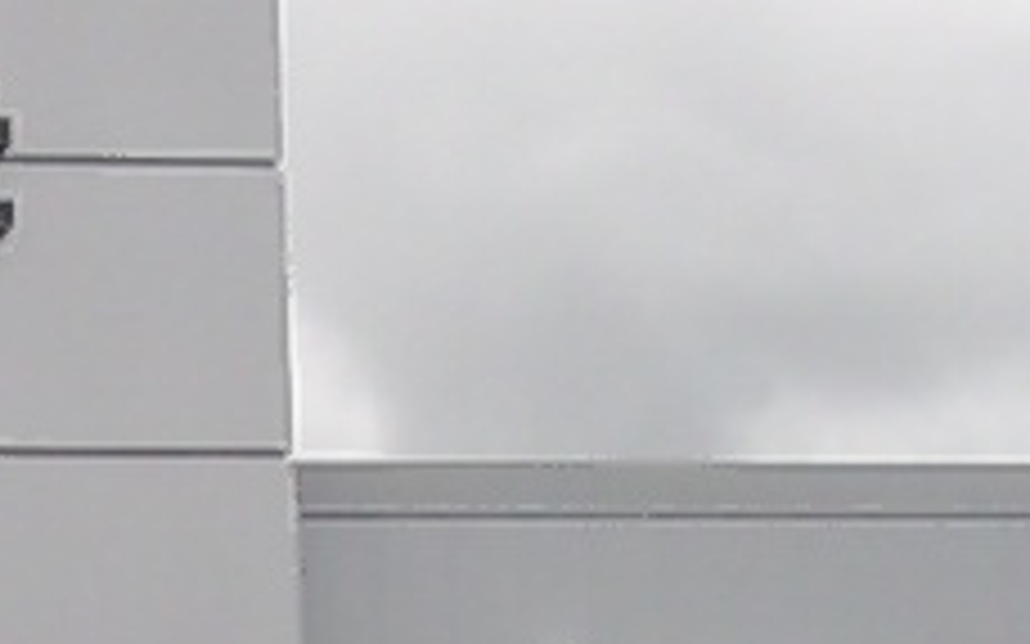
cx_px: -414
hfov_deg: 9.6
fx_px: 5978
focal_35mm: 213
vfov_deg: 6.0
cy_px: 1171
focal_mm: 6.5
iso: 80
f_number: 8
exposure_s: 1/100
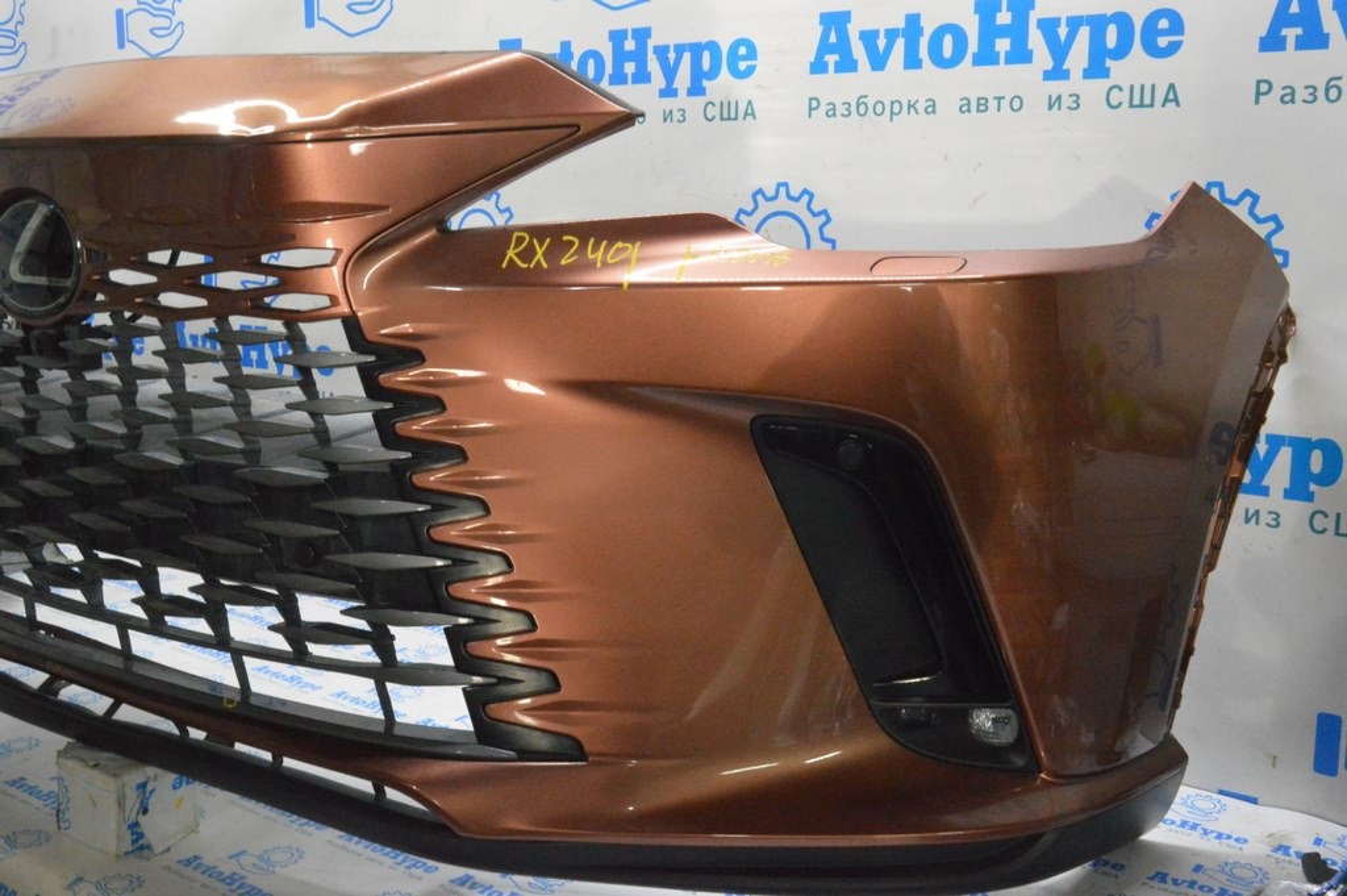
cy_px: 448
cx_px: 674
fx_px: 1346
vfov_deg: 36.8
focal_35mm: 36
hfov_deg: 53.2
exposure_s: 1/20
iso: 6400
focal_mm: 24
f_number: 20
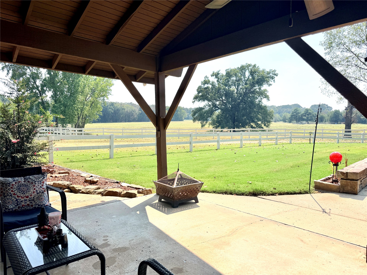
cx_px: 184
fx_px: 254
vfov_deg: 56.8
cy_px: 138
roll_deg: +0.5
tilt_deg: -2.0
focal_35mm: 24
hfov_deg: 71.6
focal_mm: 6.76
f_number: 1.78
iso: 80
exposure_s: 1/5319
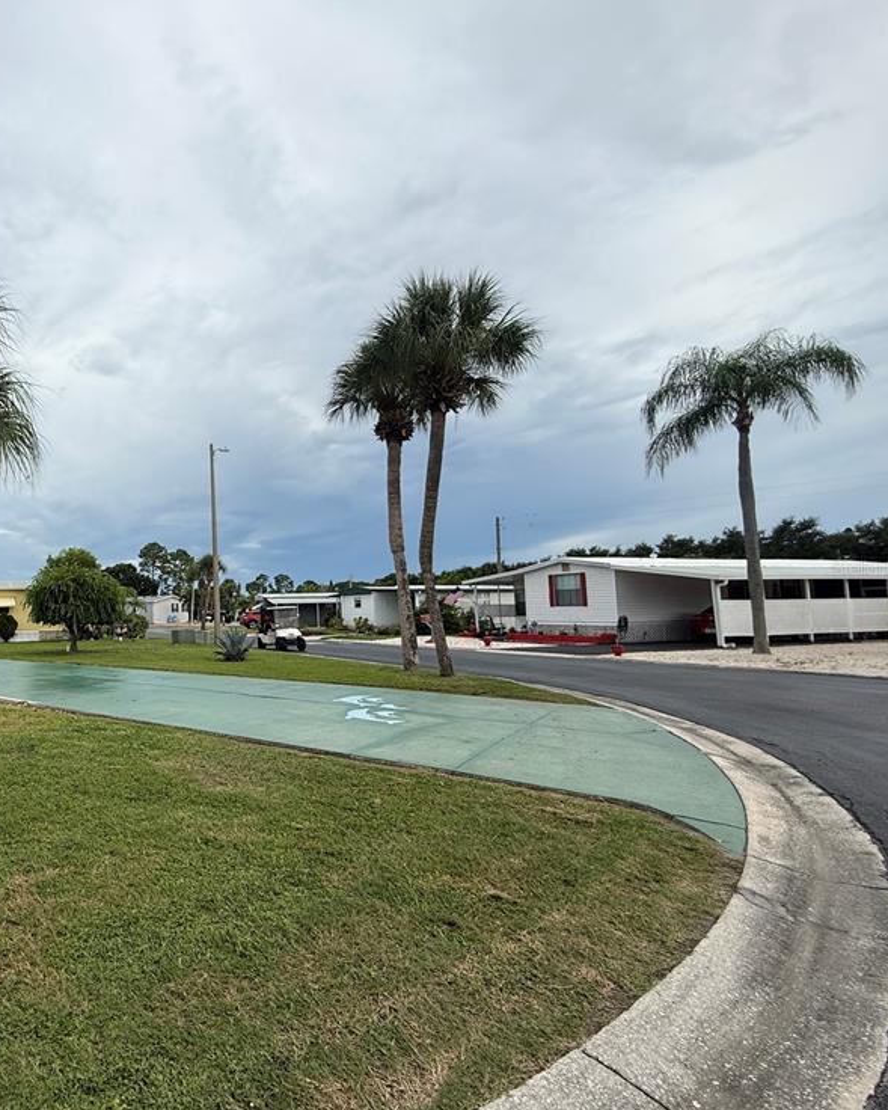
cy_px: 567
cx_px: 152
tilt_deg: +5.3
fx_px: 624
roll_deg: +0.7
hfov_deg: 63.4
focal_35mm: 19
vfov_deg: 83.3
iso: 50
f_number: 2.2
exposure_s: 1/2092
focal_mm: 2.22
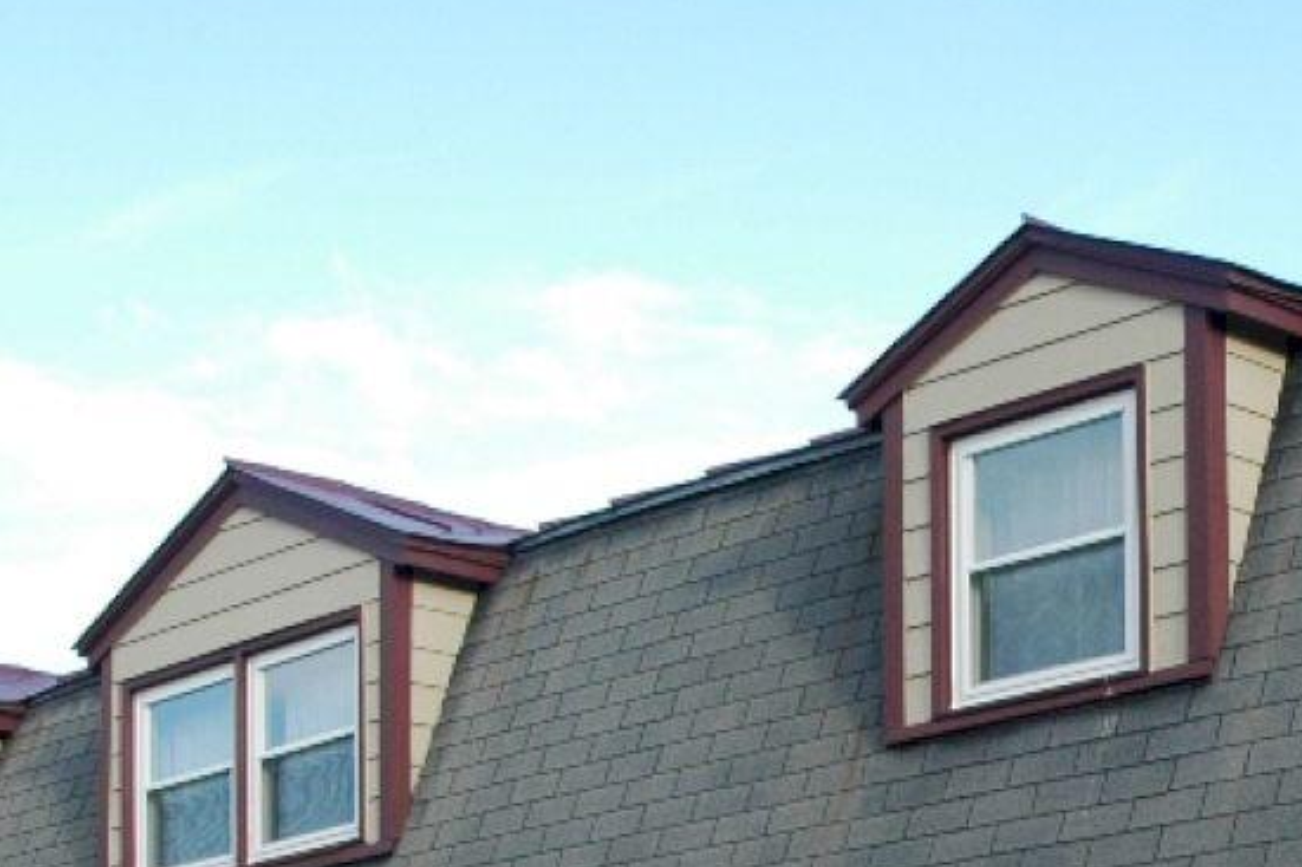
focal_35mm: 90
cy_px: 1150
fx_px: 3254
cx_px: 1170
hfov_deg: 22.1
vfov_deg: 14.5
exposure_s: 1/250
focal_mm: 22
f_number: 7.1
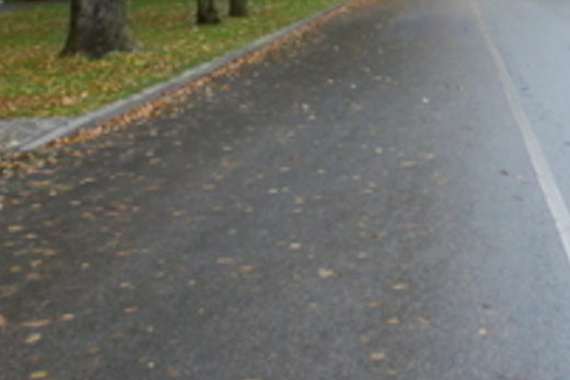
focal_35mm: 67
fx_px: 1060
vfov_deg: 19.6
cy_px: -21
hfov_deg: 29.5
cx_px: 449
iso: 800
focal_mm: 18
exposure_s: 1/500
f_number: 3.5
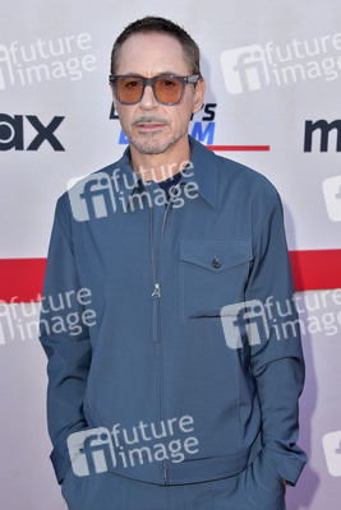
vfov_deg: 32.4
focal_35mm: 62
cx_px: 170
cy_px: 255
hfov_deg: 21.9
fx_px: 880
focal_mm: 62
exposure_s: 1/250
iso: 250
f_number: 6.3
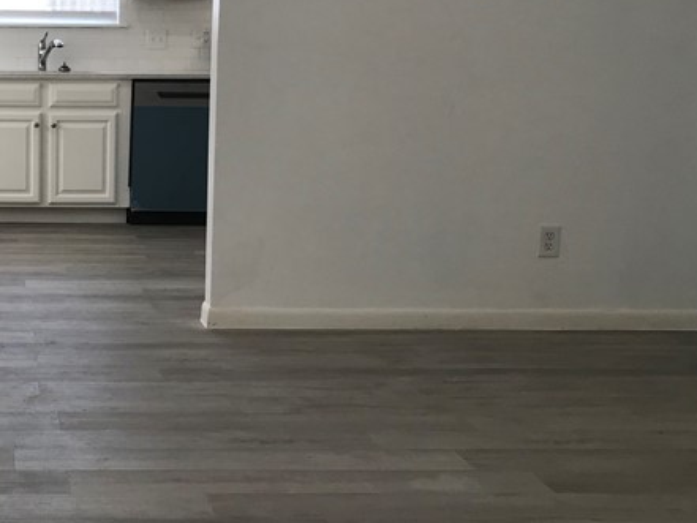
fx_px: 1309
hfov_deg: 28.2
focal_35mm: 65
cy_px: 258
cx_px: 13
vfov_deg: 22.6
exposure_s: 1/120
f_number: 1.8
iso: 25
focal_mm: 3.99
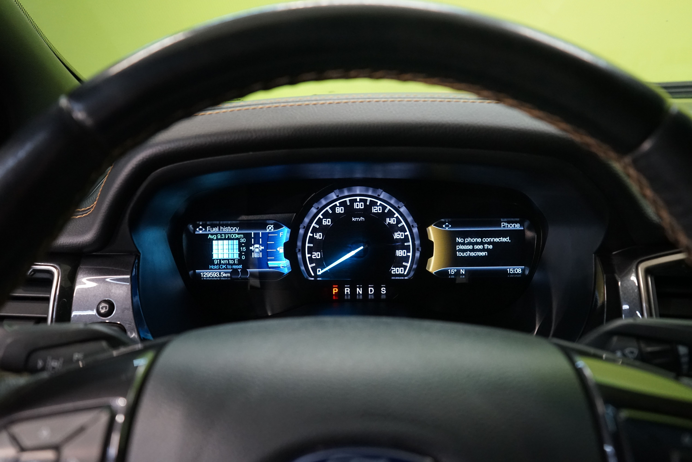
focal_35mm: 29
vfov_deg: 45.0
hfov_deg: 63.7
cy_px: 231
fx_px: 557
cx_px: 346
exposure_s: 1/100
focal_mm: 29
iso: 3200
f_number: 5
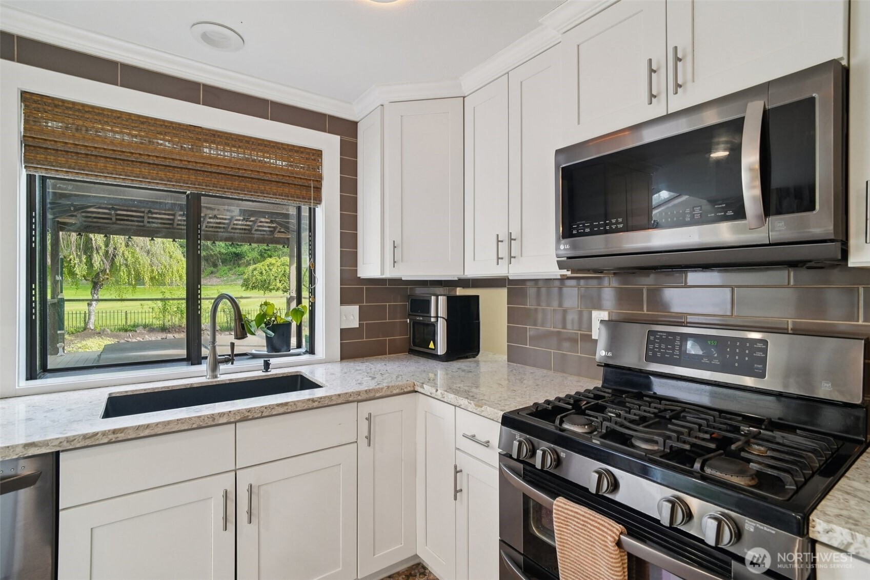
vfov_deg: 73.7
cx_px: 435
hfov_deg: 96.7
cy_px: 290
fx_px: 387
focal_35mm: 16
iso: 1600
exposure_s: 1/25
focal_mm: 16
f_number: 8
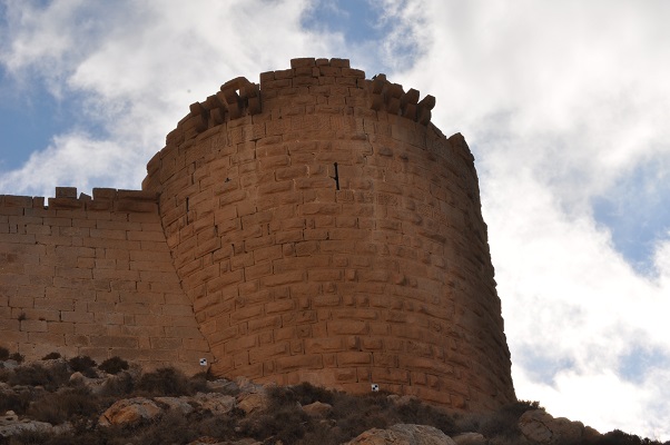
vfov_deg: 16.5
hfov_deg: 24.6
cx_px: 335
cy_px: 222
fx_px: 1534
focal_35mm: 82
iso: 200
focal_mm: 55
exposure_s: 1/200
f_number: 22
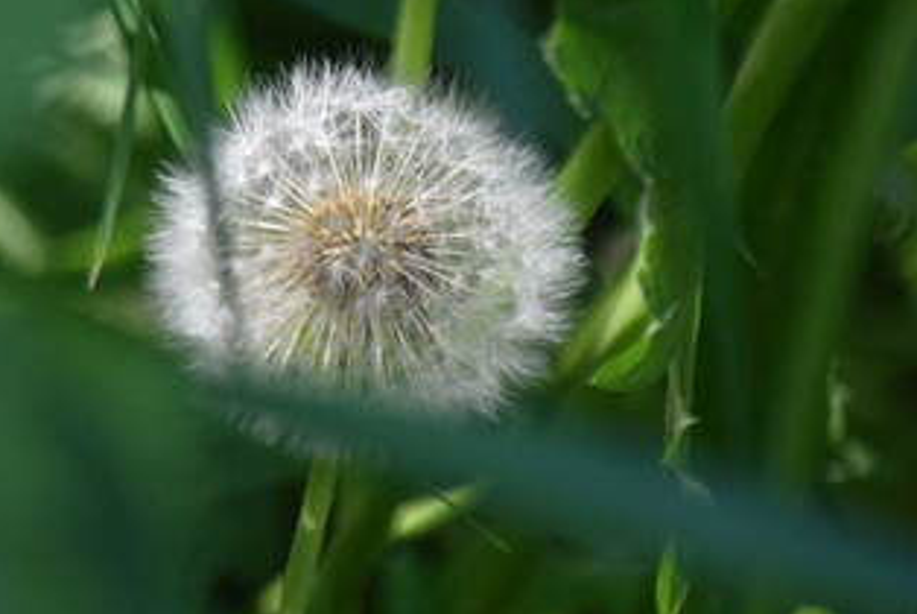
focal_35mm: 917
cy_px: 171
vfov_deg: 1.5
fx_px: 23379
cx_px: 312
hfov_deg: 2.2
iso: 800
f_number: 5.6
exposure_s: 1/640
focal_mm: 300
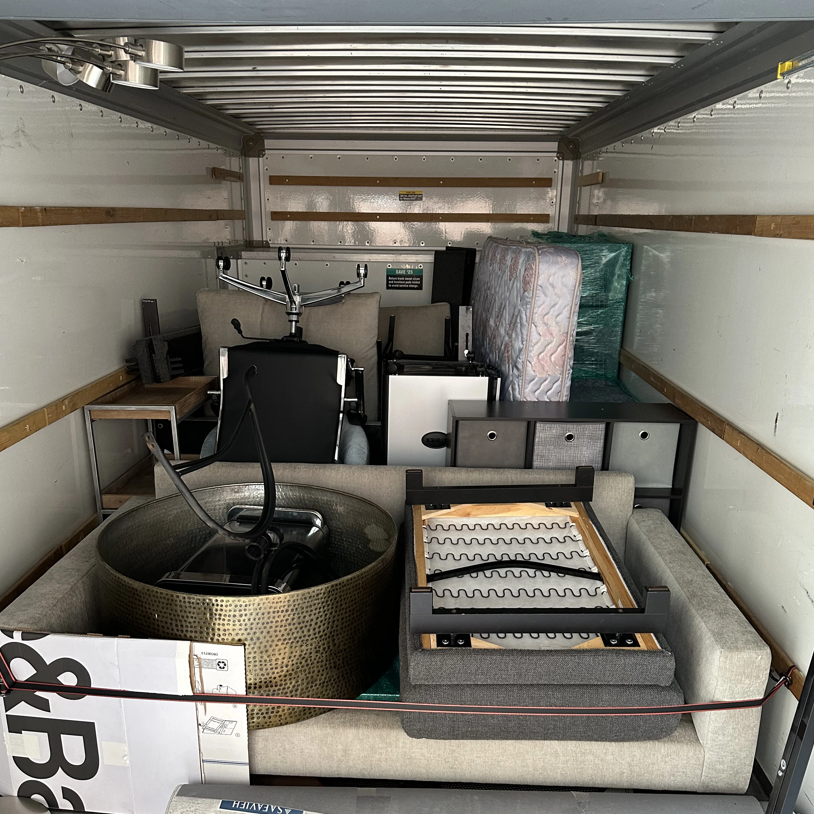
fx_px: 772
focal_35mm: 29
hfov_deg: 55.6
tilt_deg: -22.3
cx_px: 399
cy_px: 475
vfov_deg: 55.3
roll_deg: +2.1
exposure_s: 1/60
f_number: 1.78
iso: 320
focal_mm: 6.86
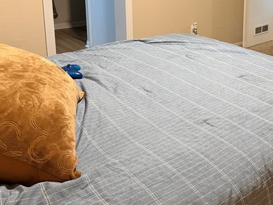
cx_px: 211
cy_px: 22
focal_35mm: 46
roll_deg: -1.2
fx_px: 363
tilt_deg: -12.3
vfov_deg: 30.2
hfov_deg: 39.9
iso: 400
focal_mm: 6.76
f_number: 1.78
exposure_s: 1/60
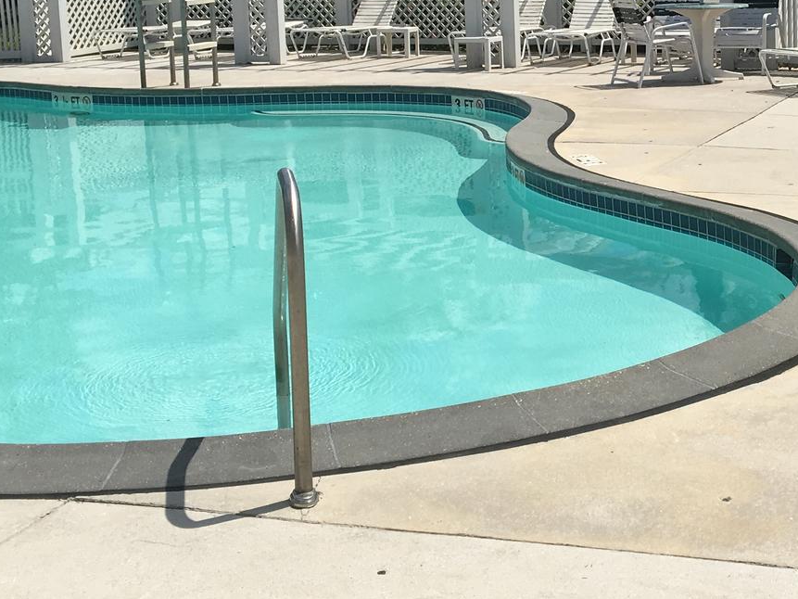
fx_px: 1591
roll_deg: +1.2
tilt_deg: -7.9
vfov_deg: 21.1
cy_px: 142
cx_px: 644
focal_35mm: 69
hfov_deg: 27.6
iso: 25
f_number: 2.2
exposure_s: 1/3344
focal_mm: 4.15
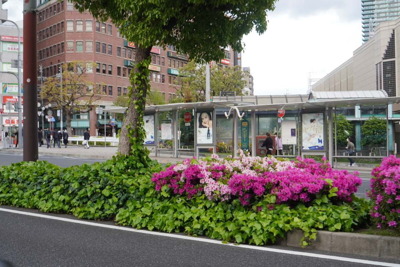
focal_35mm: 52
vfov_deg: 25.8
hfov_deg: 37.8
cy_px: 134
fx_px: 584
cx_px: 200
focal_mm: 35
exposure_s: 1/60
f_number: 7.1
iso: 250
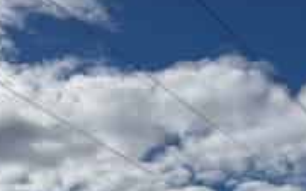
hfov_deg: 21.5
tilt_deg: +5.0
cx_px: -10
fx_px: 775
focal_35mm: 93
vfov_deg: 12.5
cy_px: 373
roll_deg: +0.7
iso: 80
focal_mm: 6.76
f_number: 1.78
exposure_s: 1/14286
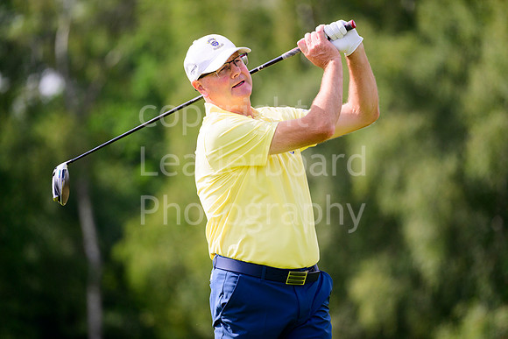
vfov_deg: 3.4
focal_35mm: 400
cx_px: 254
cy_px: 170
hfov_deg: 5.2
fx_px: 5646
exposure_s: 1/2000
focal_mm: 400
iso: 640
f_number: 5.6
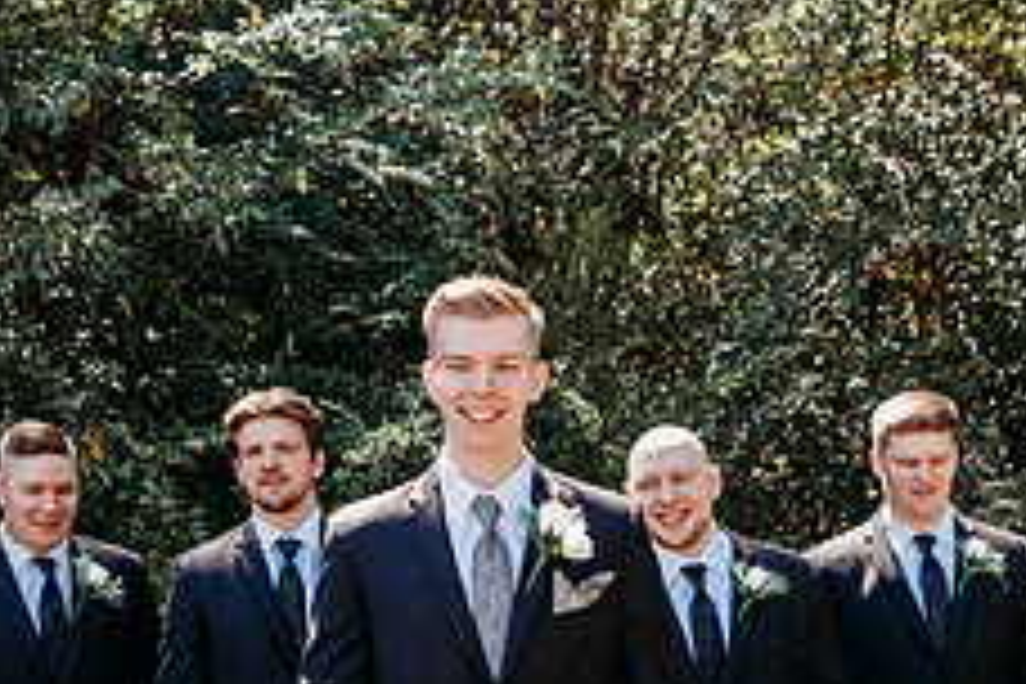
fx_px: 1738
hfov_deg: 32.9
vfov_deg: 21.8
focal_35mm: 61
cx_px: 490
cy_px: 610
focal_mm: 24
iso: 100
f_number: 2.8
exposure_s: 1/400
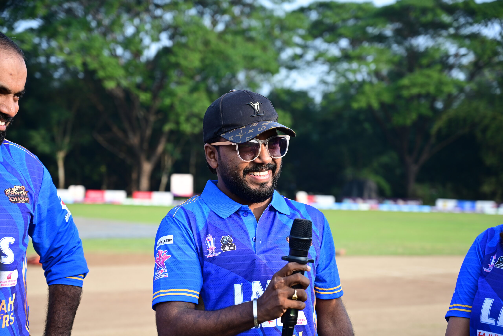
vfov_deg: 19.5
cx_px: 252
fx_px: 978
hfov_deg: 28.8
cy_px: 168
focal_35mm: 70
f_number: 4
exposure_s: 1/400
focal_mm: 70
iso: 200
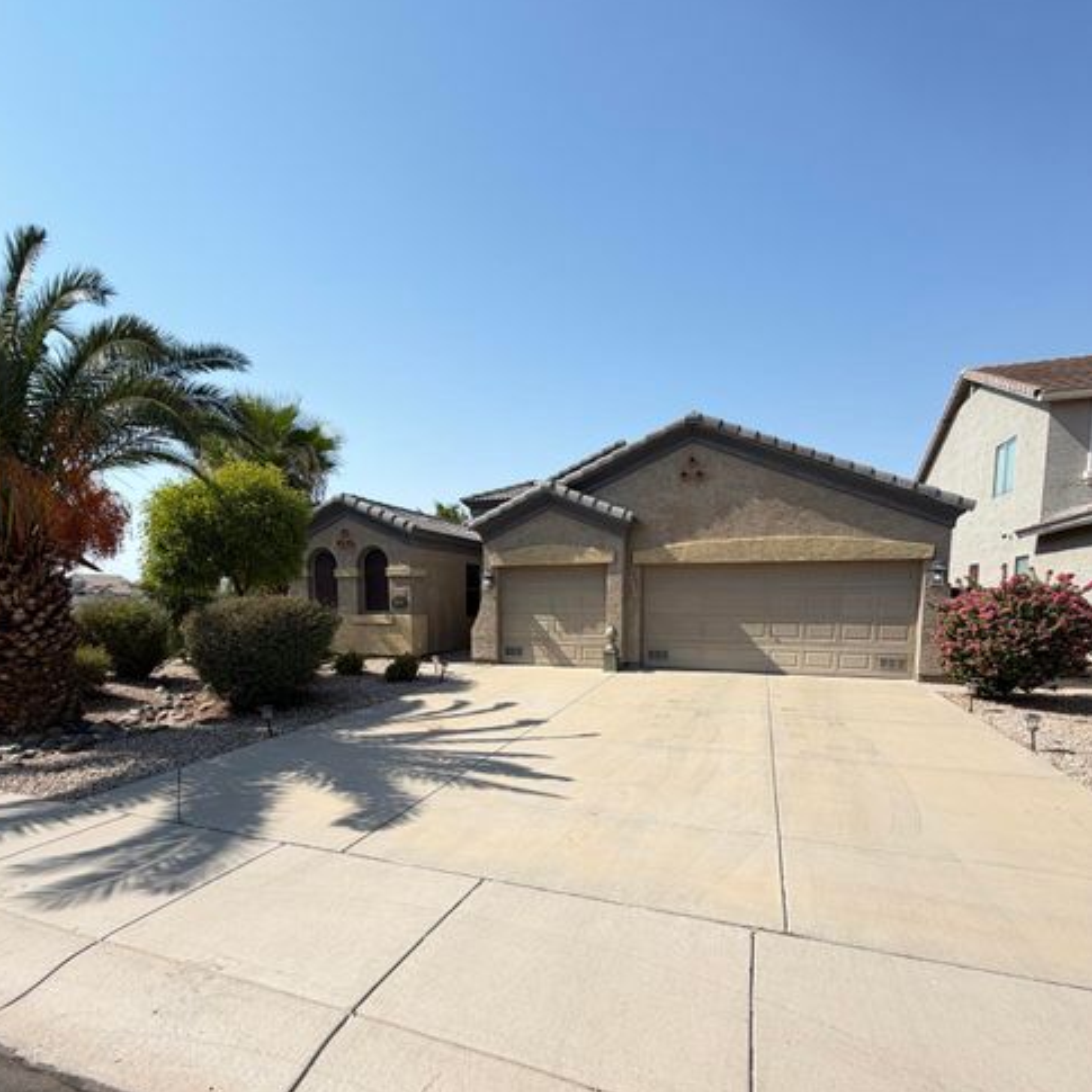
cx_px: 534
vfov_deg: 82.8
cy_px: 663
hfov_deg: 84.0
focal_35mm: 17
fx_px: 607
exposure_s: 1/770
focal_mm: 2.22
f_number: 2.2
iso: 32
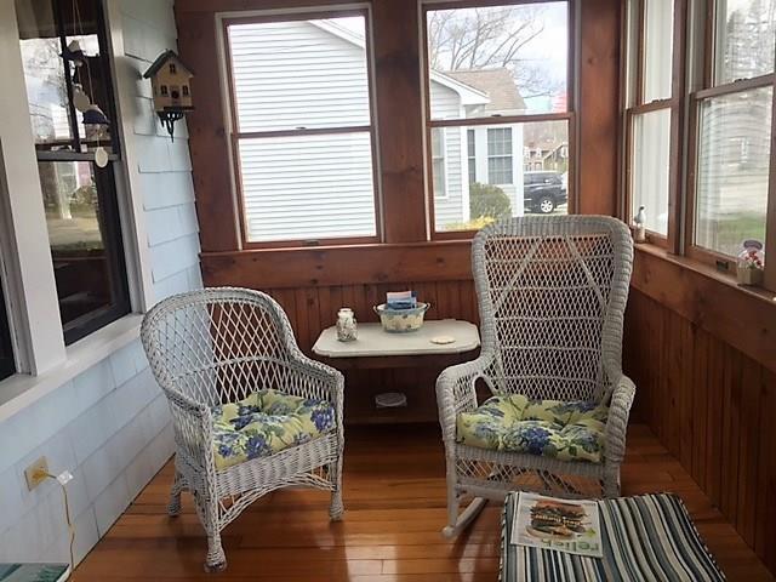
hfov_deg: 61.7
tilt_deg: -9.8
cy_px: 291
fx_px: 650
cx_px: 388
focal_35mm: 29
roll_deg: +2.3
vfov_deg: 48.2
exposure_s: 1/120
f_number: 2.2
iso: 40
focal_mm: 4.15
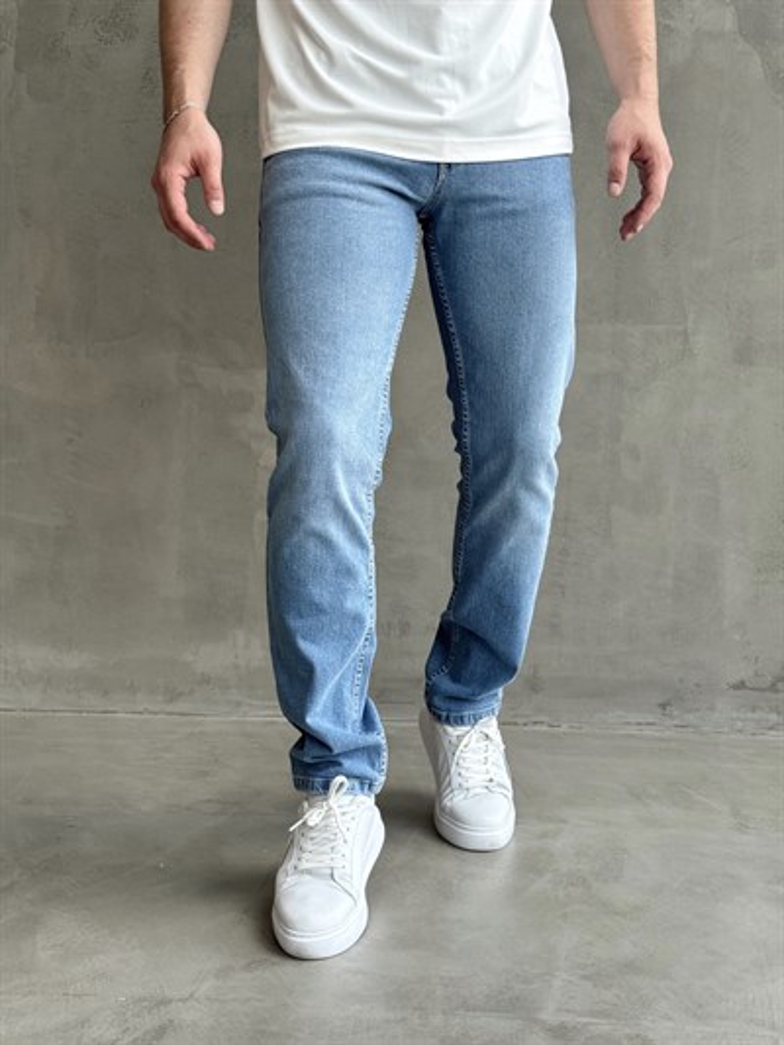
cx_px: 392
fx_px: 1449
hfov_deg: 30.3
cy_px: 522
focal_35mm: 48
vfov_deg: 39.6
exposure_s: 1/385
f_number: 1.78
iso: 64
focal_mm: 6.76
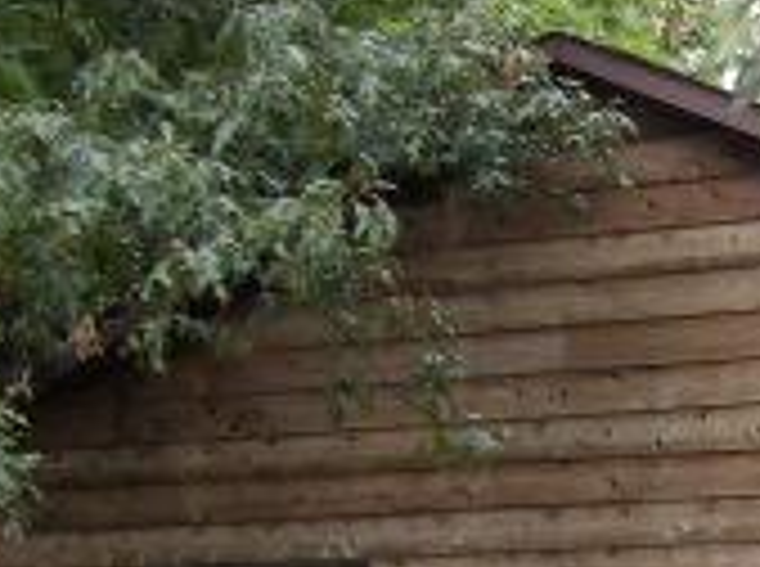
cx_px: 935
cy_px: 738
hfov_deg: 13.0
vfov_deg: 9.8
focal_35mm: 148
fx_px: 3242
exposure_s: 1/33
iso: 110
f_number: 3.7
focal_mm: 7
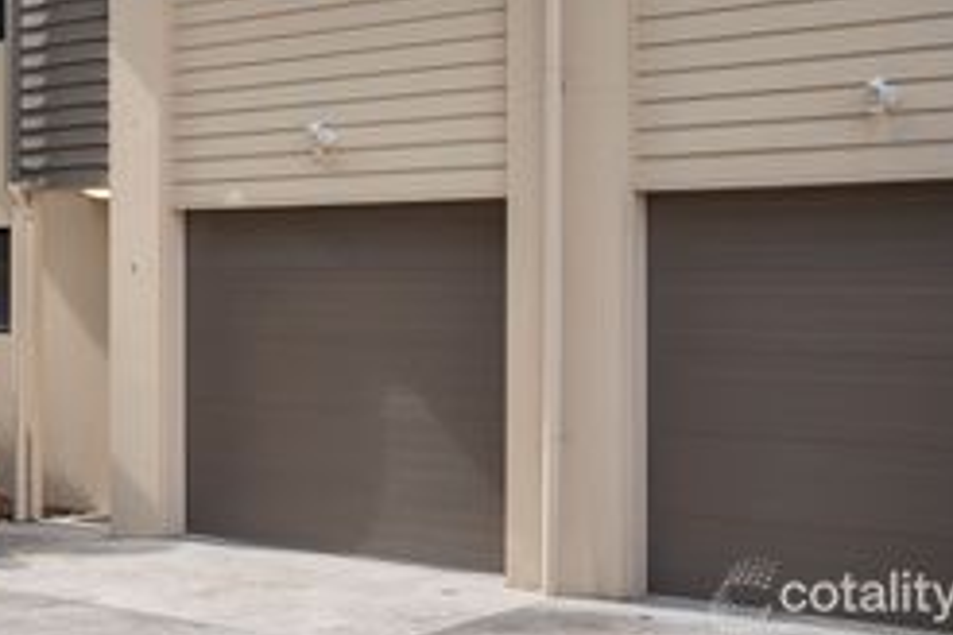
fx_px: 1640
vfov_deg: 21.5
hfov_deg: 31.1
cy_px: 68
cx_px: 112
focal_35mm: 62
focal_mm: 32.5
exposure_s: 1/250
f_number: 5.6
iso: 100
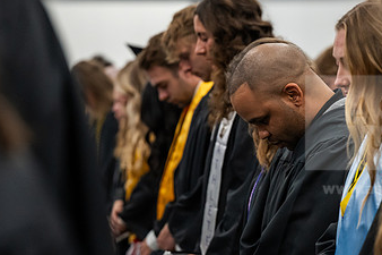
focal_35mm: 177
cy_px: 212
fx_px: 1877
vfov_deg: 7.7
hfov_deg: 11.6
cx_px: 271
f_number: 3.2
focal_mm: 103
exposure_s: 1/200
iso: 2500
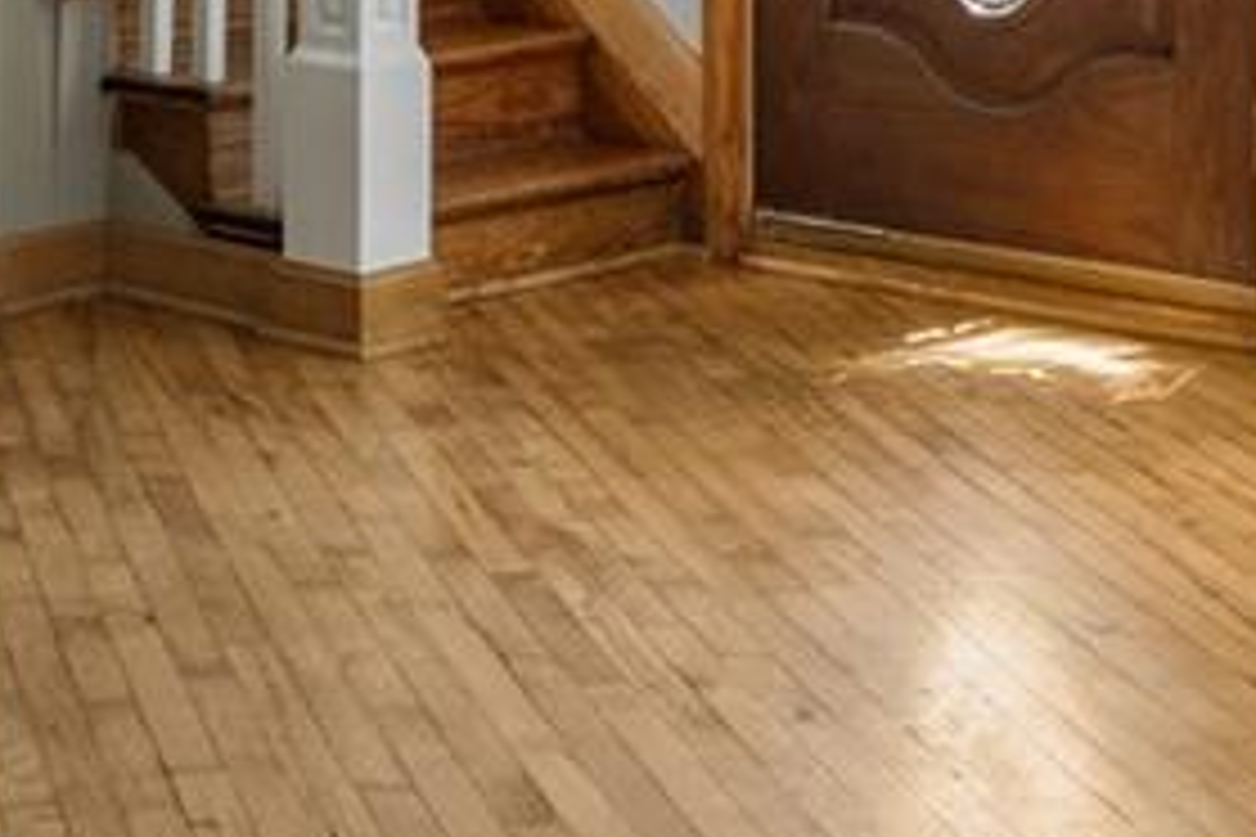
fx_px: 3837
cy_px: -704
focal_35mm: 110
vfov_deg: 11.5
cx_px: 18
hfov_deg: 18.1
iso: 100
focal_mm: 10
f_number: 8
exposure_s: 1/1.25
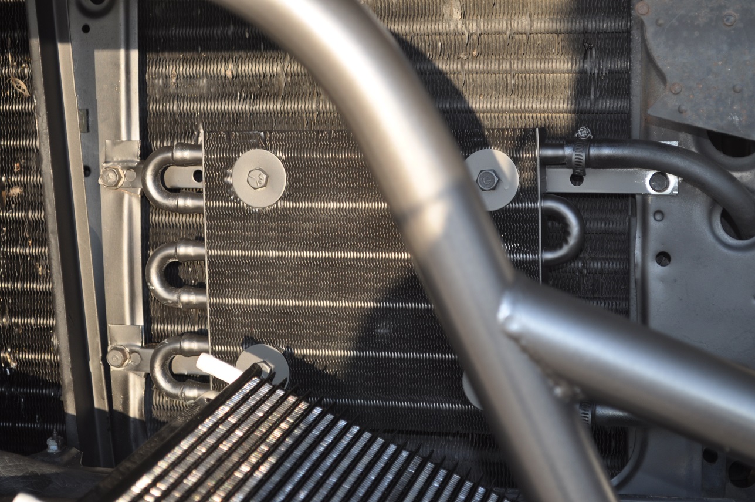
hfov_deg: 24.6
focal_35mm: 82
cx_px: 378
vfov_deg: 16.5
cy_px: 251
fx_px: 1728
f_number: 5.6
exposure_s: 1/60
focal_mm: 55
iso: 200
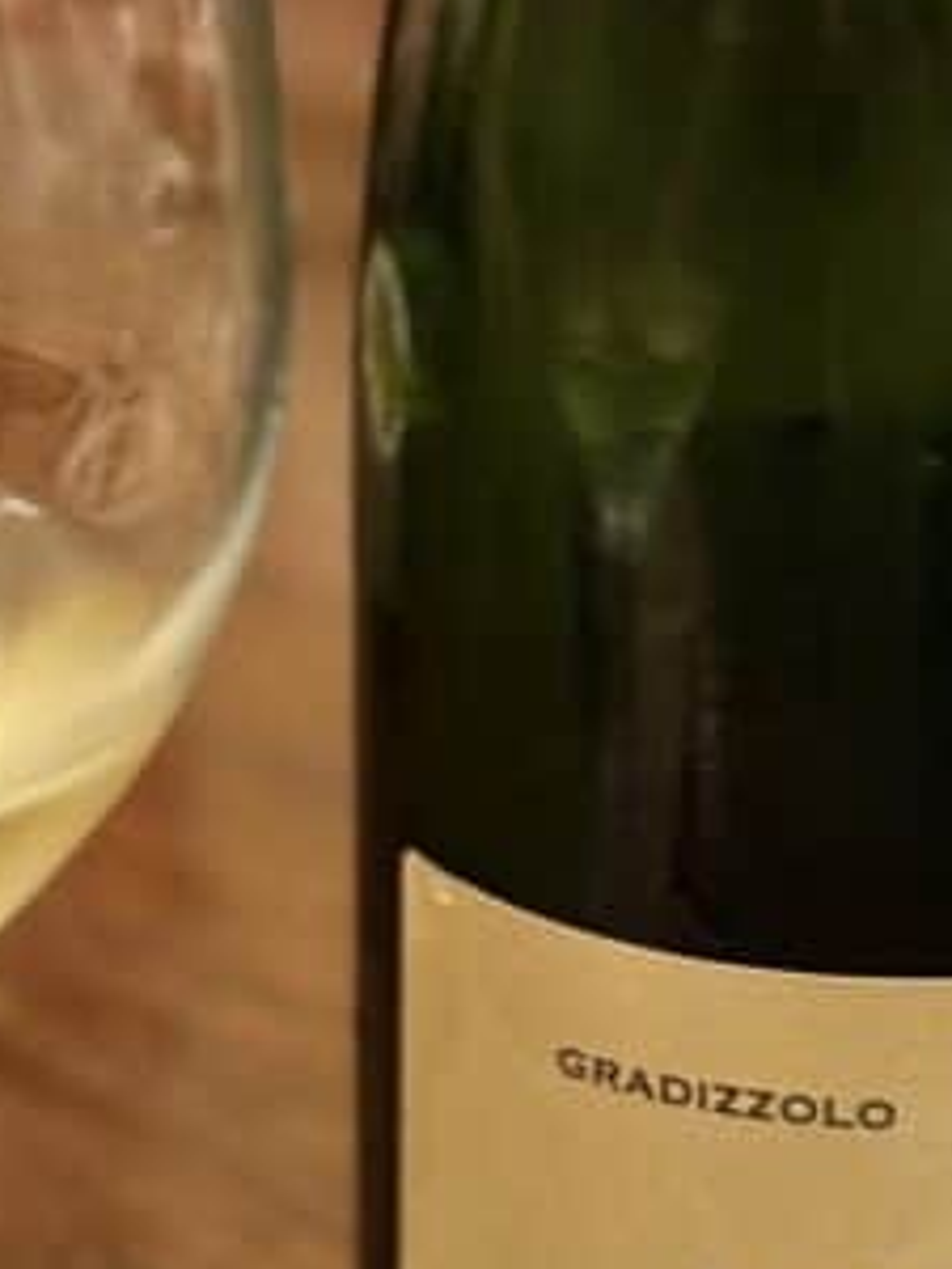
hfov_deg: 9.0
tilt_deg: -22.5
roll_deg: -0.4
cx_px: 580
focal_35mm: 164
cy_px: 702
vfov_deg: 12.0
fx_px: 6014
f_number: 1.78
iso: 640
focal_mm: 6.76
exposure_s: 1/25
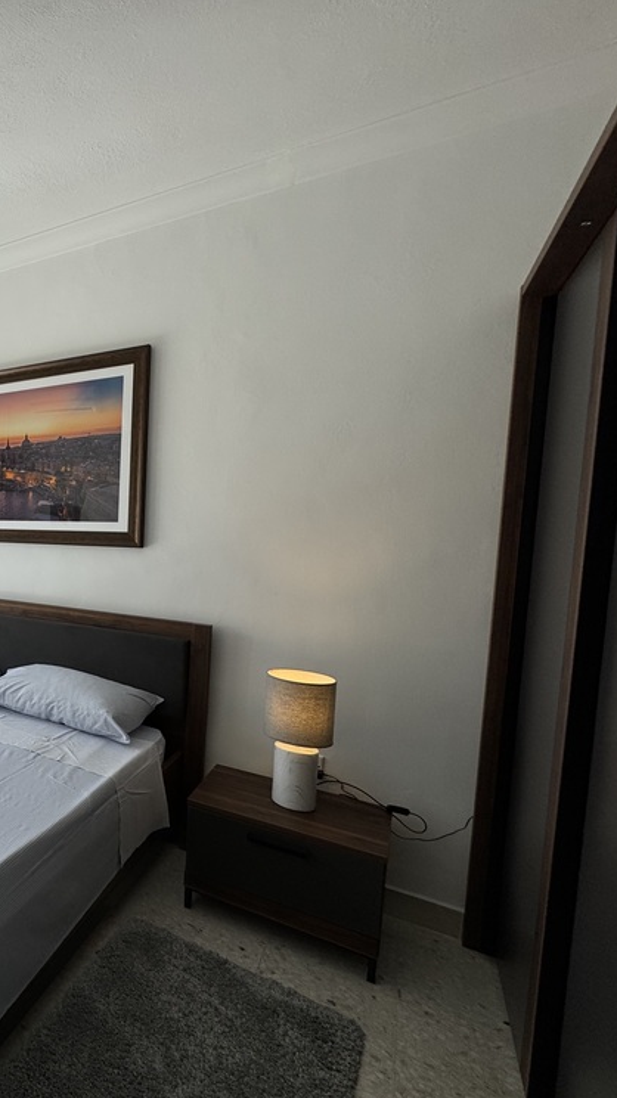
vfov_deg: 83.8
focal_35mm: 21
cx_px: -121
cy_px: 562
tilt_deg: -4.9
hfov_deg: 39.2
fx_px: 611
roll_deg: -0.6
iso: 40
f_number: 2.2
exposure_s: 1/175
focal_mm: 2.22
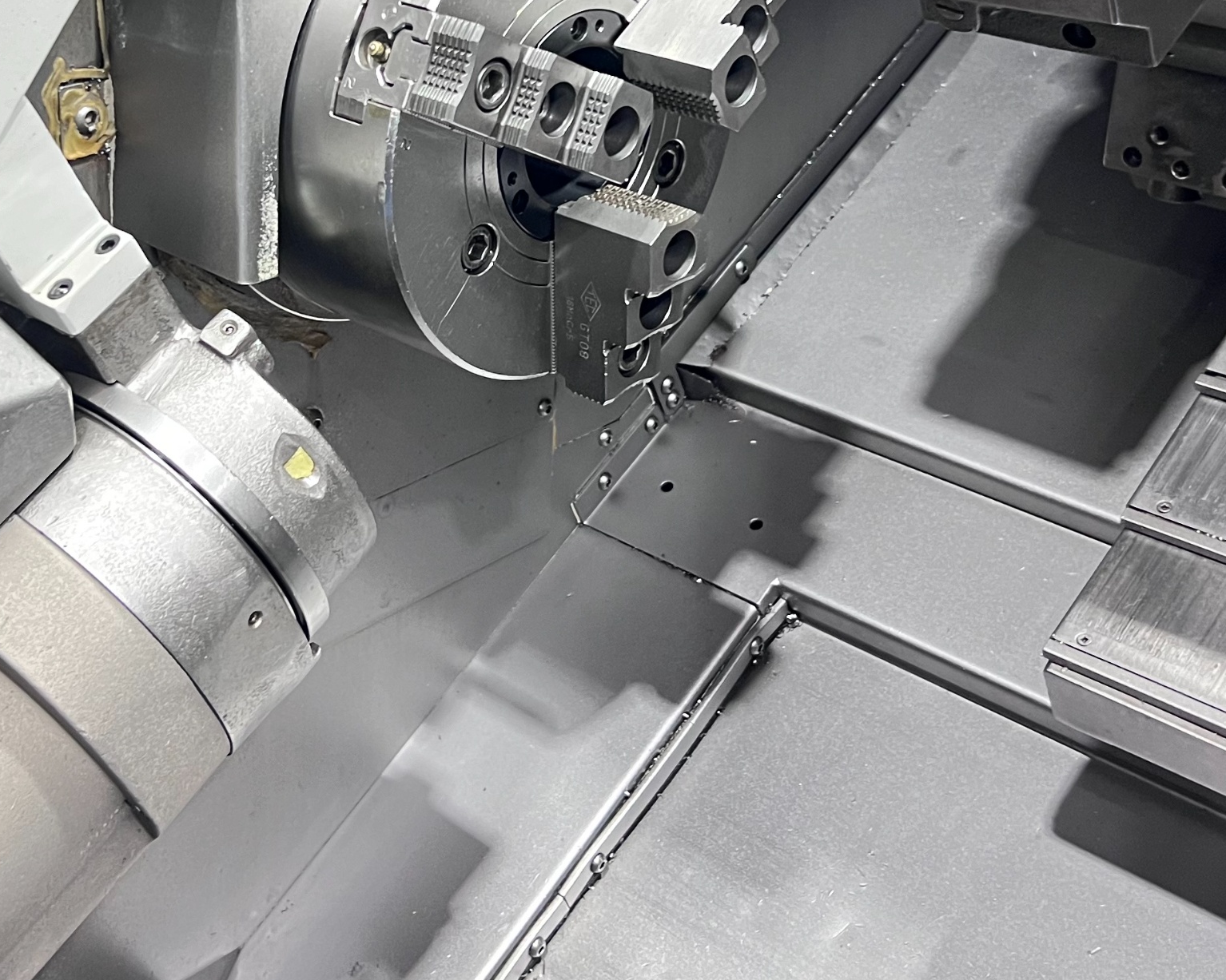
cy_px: 232
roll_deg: -1.7
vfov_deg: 27.7
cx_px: 384
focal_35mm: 54
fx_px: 1959
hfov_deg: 34.3
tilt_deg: -20.4
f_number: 1.5
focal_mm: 5.7
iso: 250
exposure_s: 1/50
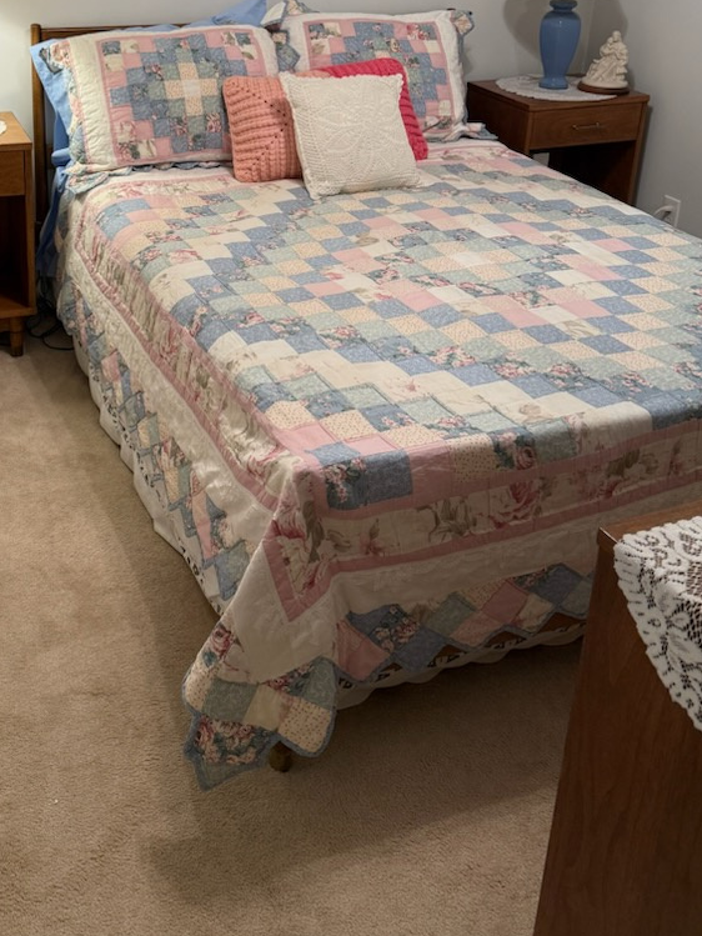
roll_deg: -1.6
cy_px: 232
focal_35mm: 41
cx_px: 210
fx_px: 1108
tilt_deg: -19.5
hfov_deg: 34.7
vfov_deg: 44.2
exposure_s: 1/60
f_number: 1.78
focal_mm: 6.76
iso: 160
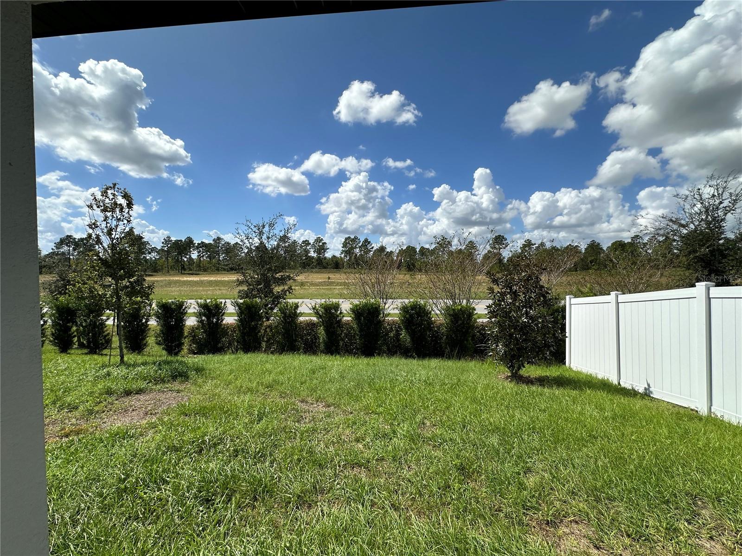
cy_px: 278
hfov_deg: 102.1
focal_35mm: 14
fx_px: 300
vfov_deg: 85.7
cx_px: 371
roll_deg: +0.2
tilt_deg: -1.6
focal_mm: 2.22
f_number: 2.2
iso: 50
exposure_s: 1/3040
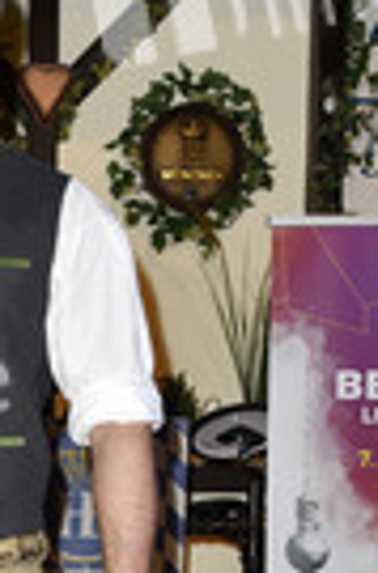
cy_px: 603
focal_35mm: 113
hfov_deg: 11.8
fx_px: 1793
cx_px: -85
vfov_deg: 17.6
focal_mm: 38
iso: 800
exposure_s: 1/100
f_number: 5.6
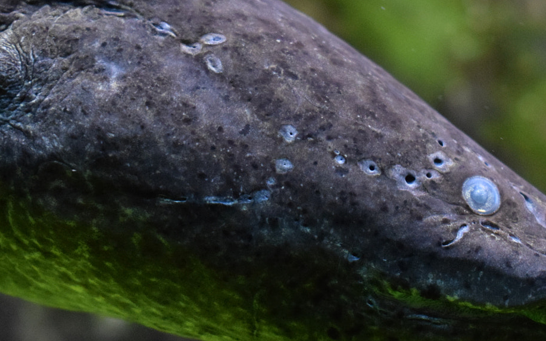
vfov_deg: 13.6
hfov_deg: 21.6
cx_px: 330
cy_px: 158
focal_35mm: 96
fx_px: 1428
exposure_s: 1/125
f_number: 4.8
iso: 3200
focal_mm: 36
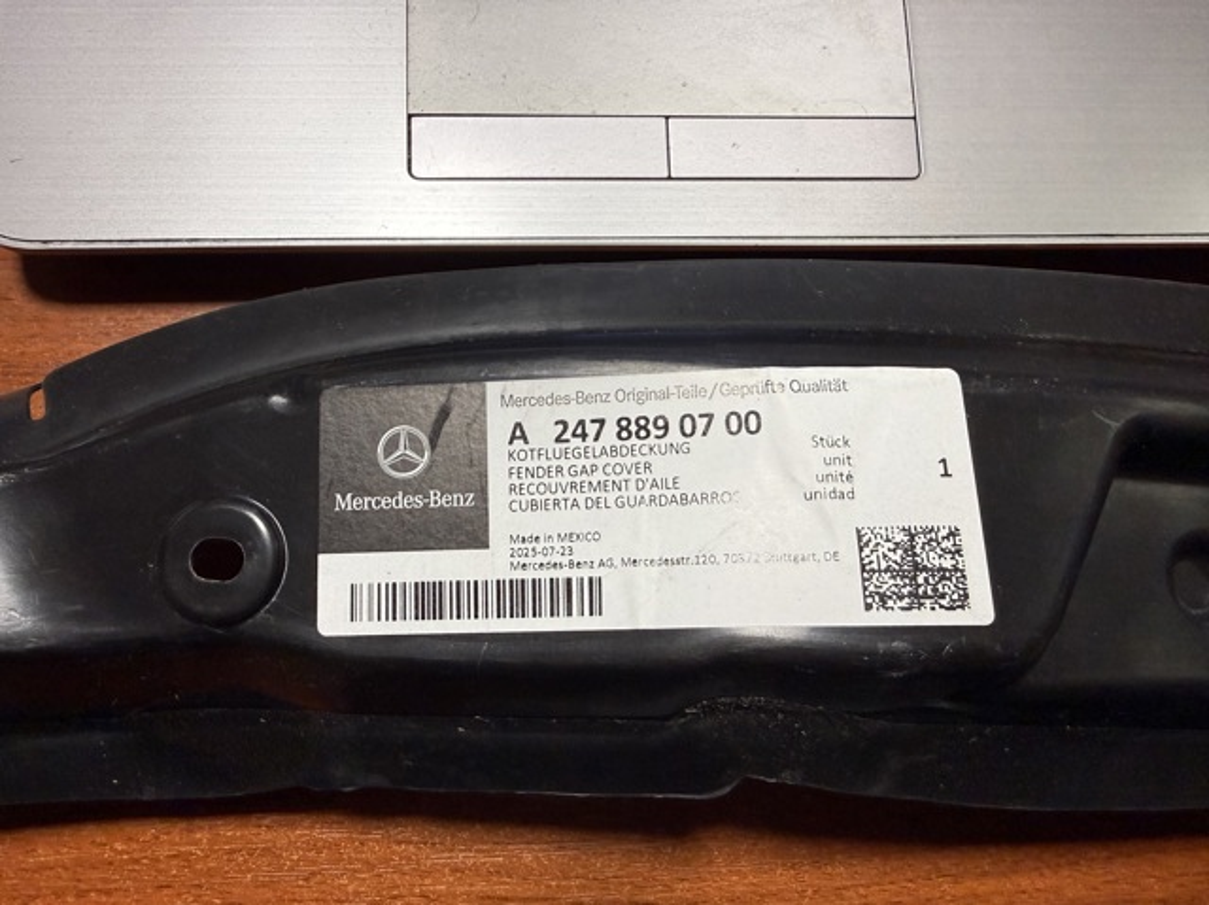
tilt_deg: -80.0
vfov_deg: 56.8
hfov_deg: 71.6
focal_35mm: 24
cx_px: 604
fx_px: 838
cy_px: 452
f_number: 2.2
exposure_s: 1/100
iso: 200
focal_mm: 2.22
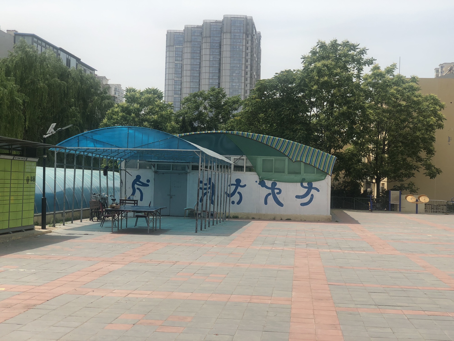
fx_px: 682
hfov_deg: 36.8
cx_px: 227
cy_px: 170
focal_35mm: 52
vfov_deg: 28.0
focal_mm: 6
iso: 16
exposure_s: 1/1453
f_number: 2.4
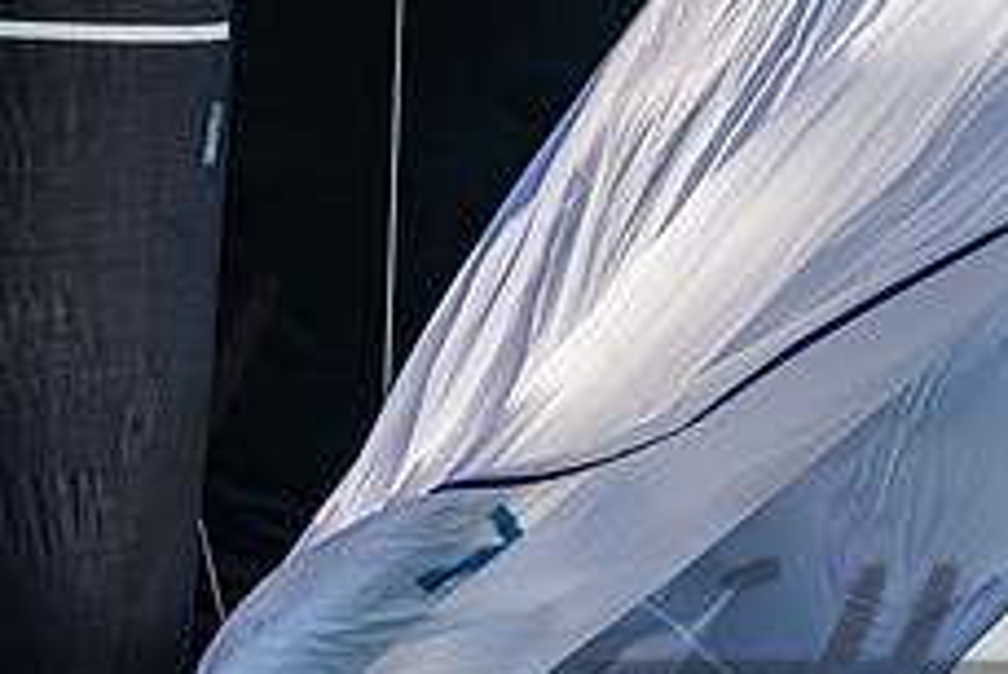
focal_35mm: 899
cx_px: 792
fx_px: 25187
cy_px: 691
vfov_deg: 1.5
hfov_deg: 2.3
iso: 500
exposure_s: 1/2500
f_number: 8
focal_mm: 260
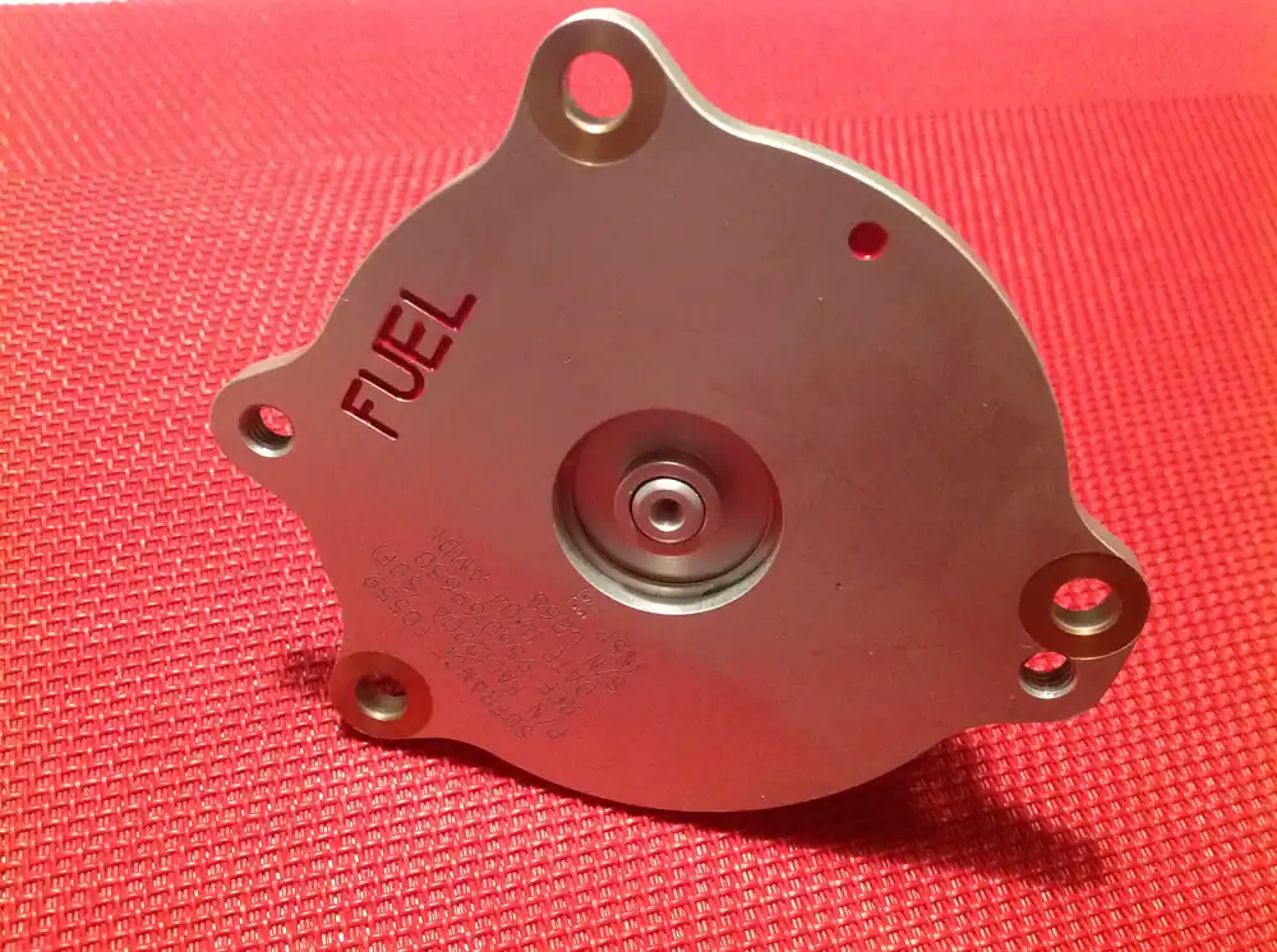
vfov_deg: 40.6
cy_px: 476
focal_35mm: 35
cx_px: 638
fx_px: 1289
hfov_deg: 52.7
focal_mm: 4.28
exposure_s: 1/17
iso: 500
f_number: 2.4
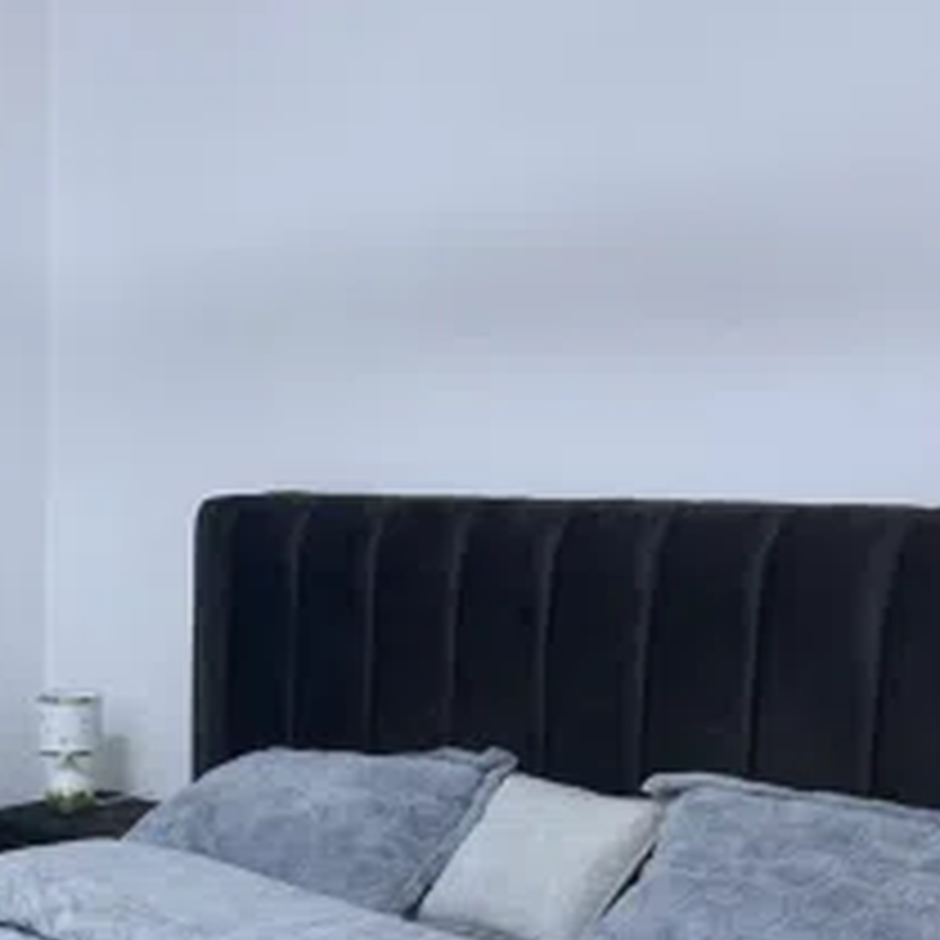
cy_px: 841
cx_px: -445
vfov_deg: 25.7
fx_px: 1997
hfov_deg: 22.2
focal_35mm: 65
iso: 160
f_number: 1.78
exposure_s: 1/100
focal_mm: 6.86
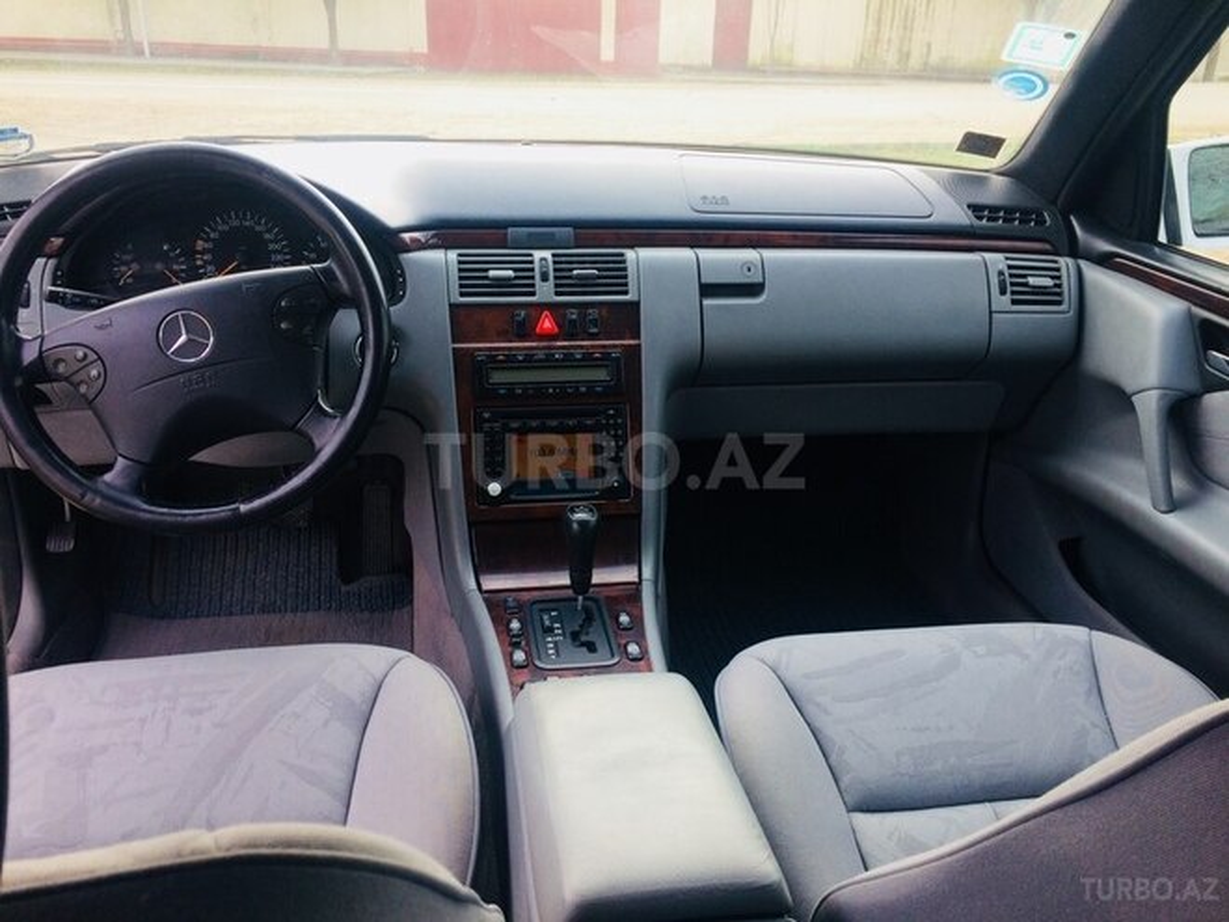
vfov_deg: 48.2
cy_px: 461
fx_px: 1030
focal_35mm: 29
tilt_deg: -20.7
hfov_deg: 61.7
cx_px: 614
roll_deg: -1.1
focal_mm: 4.15
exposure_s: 1/106
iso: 32
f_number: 2.2
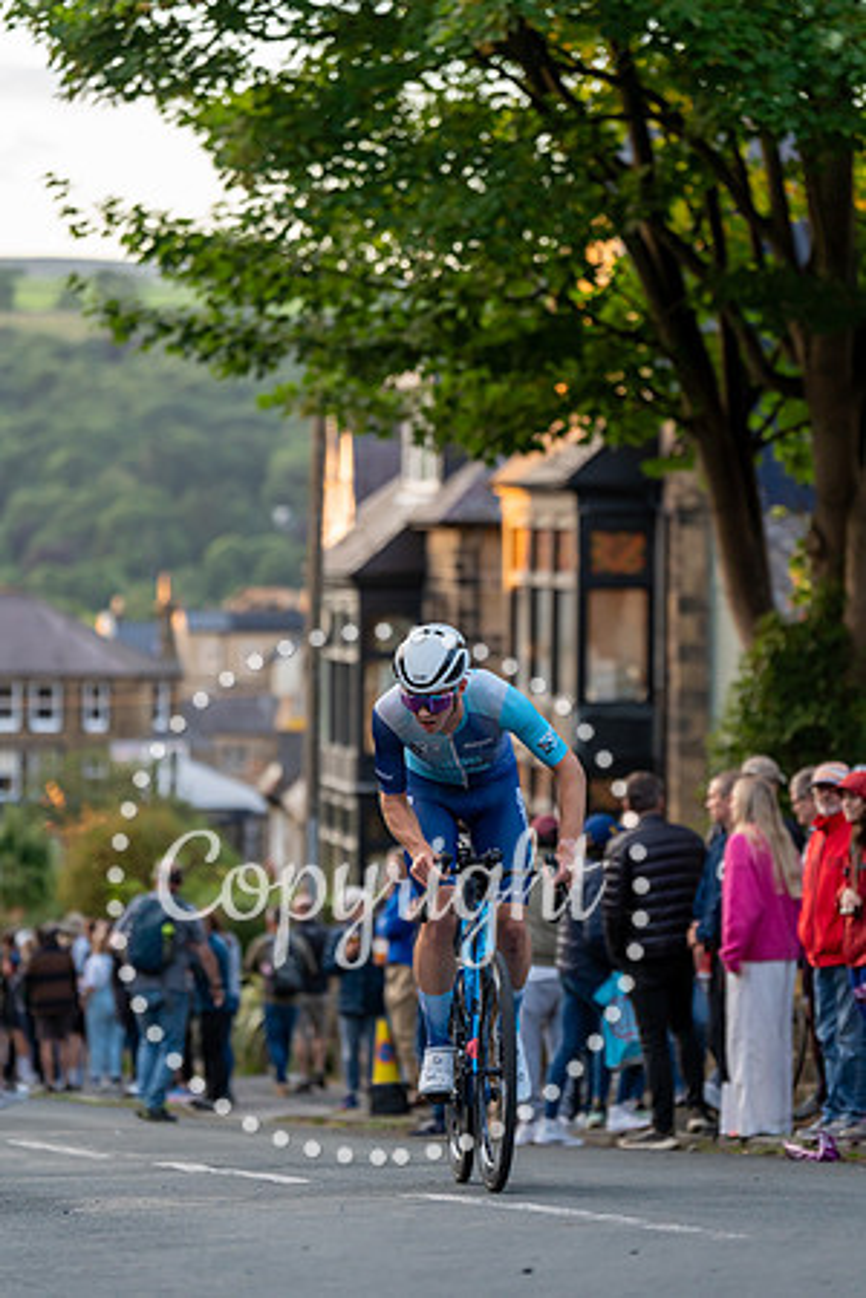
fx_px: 4690
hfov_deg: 10.5
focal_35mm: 130
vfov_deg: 15.8
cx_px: 433
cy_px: 649
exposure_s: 1/1000
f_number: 2.8
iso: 2000
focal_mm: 130
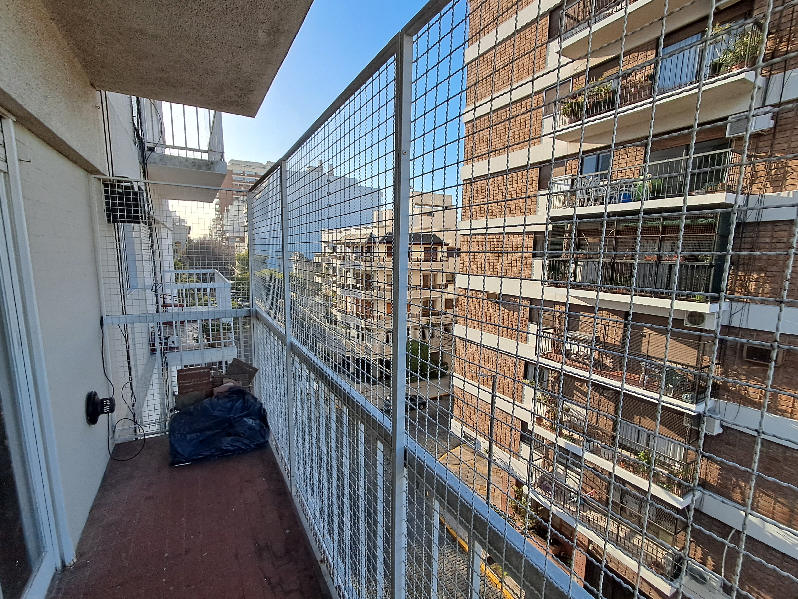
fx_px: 369
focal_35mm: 16
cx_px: 399
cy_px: 300
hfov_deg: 94.5
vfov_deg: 78.1
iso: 40
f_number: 2.2
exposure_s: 1/772
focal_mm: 1.64
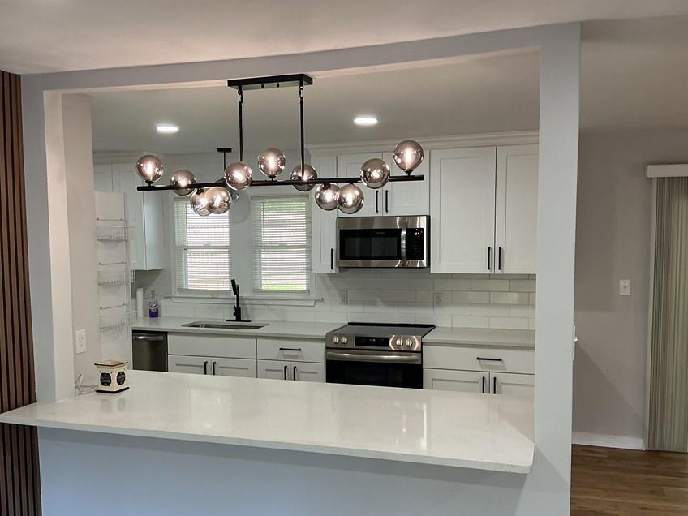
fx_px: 696
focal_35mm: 35
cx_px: 324
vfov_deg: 40.6
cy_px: 294
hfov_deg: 52.6
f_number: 1.8
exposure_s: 1/60
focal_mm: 3
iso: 50
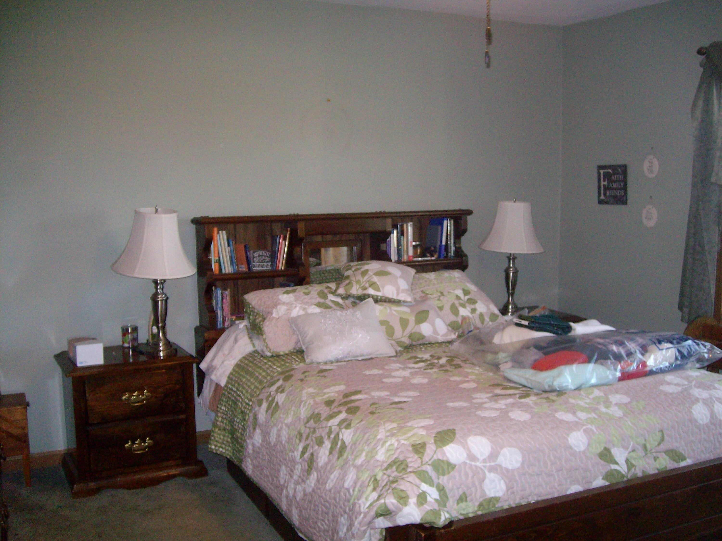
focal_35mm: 35
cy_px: 270
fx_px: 730
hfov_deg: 52.6
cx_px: 361
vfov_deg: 40.7
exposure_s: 1/40
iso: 246
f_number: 2.8
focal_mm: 5.8
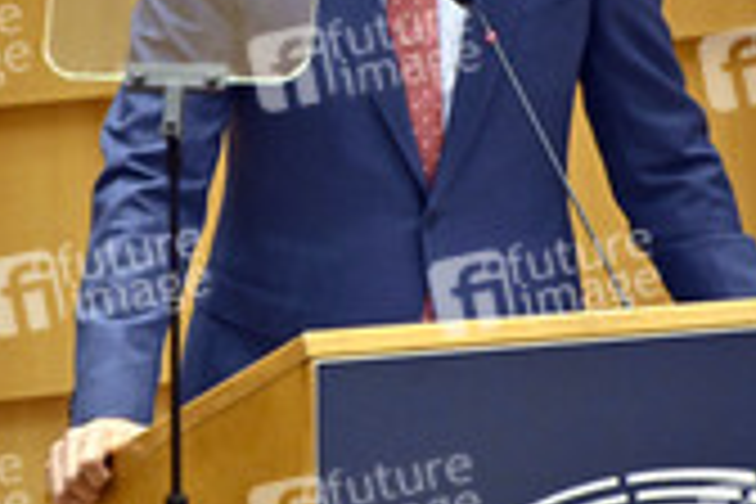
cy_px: 171
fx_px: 28159
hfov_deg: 1.5
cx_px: 425
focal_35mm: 1341
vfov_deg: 1.0
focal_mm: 500
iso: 5000
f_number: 6.3
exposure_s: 1/500
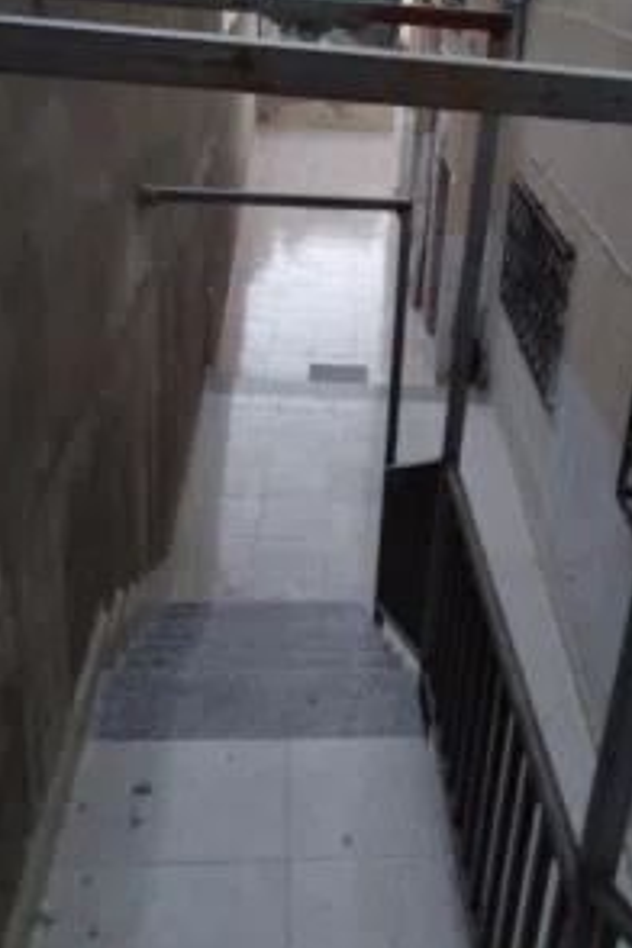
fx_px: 1080
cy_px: 364
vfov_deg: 47.0
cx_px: 403
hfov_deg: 32.4
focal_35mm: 41
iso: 2105
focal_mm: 4.75
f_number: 1.8
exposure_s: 1/20
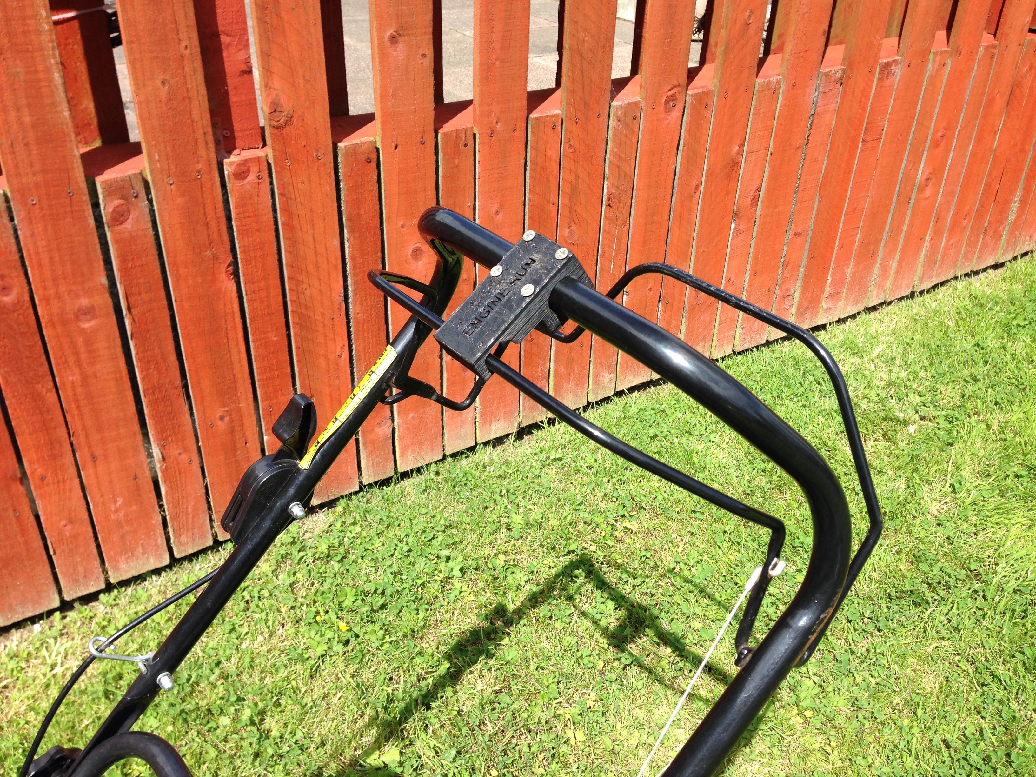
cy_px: 388
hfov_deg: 55.4
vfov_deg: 42.9
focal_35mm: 33
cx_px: 518
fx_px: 988
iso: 50
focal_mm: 4.12
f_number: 2.4
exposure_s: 1/935
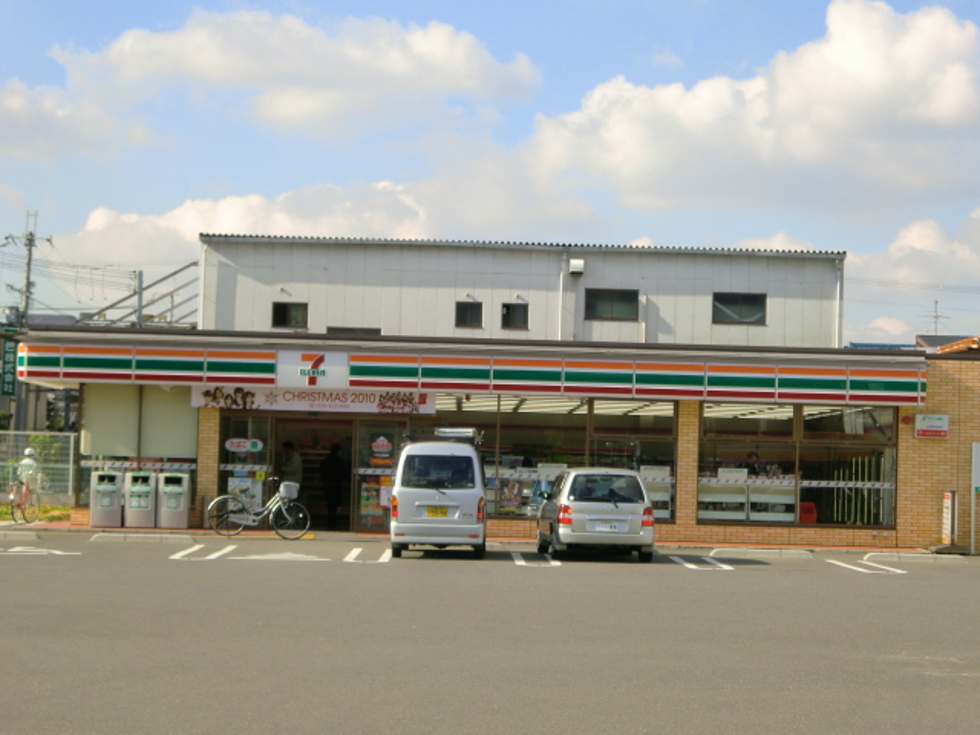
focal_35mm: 73
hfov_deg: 26.7
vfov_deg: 20.2
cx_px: 490
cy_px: 368
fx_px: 2067
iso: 64
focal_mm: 13.02
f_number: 4.7
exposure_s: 1/400
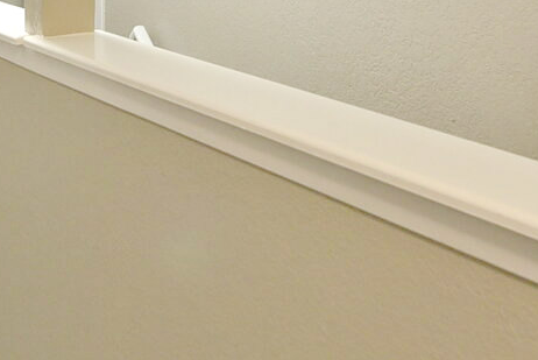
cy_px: -119
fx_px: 927
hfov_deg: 31.3
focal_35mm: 62
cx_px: 85
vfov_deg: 20.0
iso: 640
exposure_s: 1/60
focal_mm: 14
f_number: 4
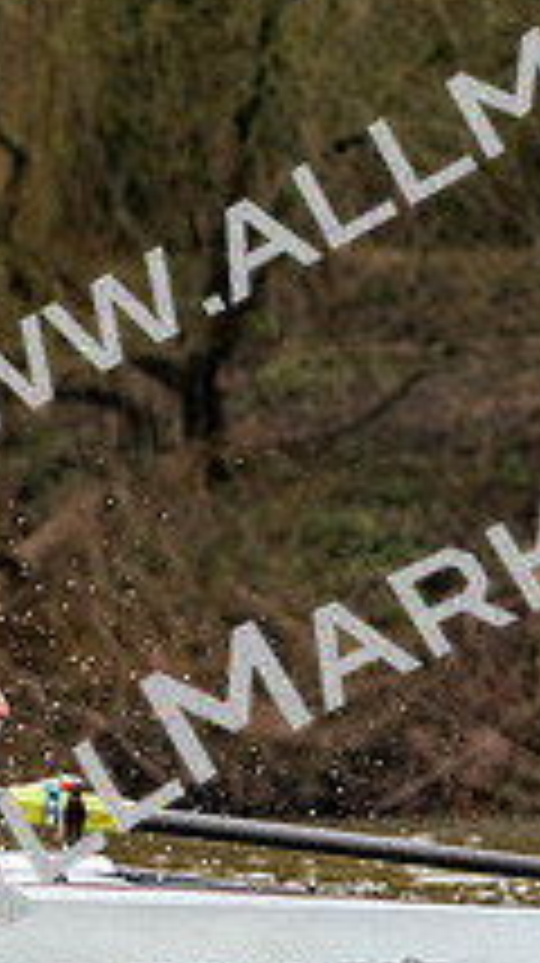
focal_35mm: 807
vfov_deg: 2.7
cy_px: 587
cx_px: -531
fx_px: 20591
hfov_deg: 1.5
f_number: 6.3
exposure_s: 1/2000
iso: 2000
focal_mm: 284
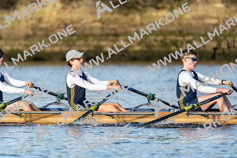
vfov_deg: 2.3
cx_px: 118
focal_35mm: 600
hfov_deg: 3.4
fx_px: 3951
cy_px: 79
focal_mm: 600
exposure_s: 1/2000
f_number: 6.3
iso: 1000
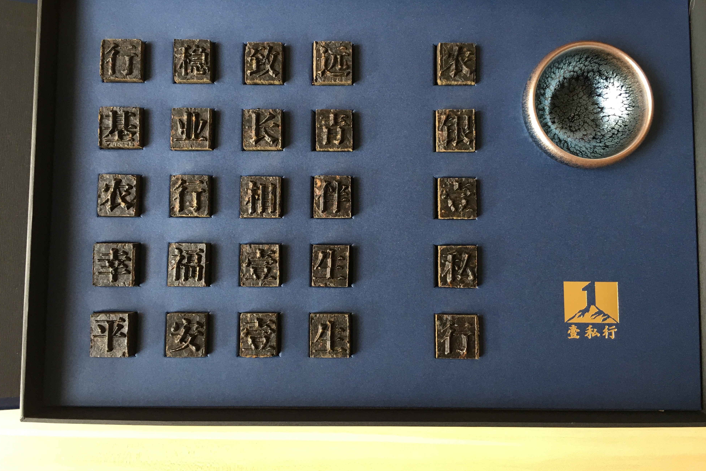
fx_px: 608
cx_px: 358
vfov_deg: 42.2
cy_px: 201
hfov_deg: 60.3
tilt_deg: -85.6
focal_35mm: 31
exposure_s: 1/33
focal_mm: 4.15
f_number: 2.2
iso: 50
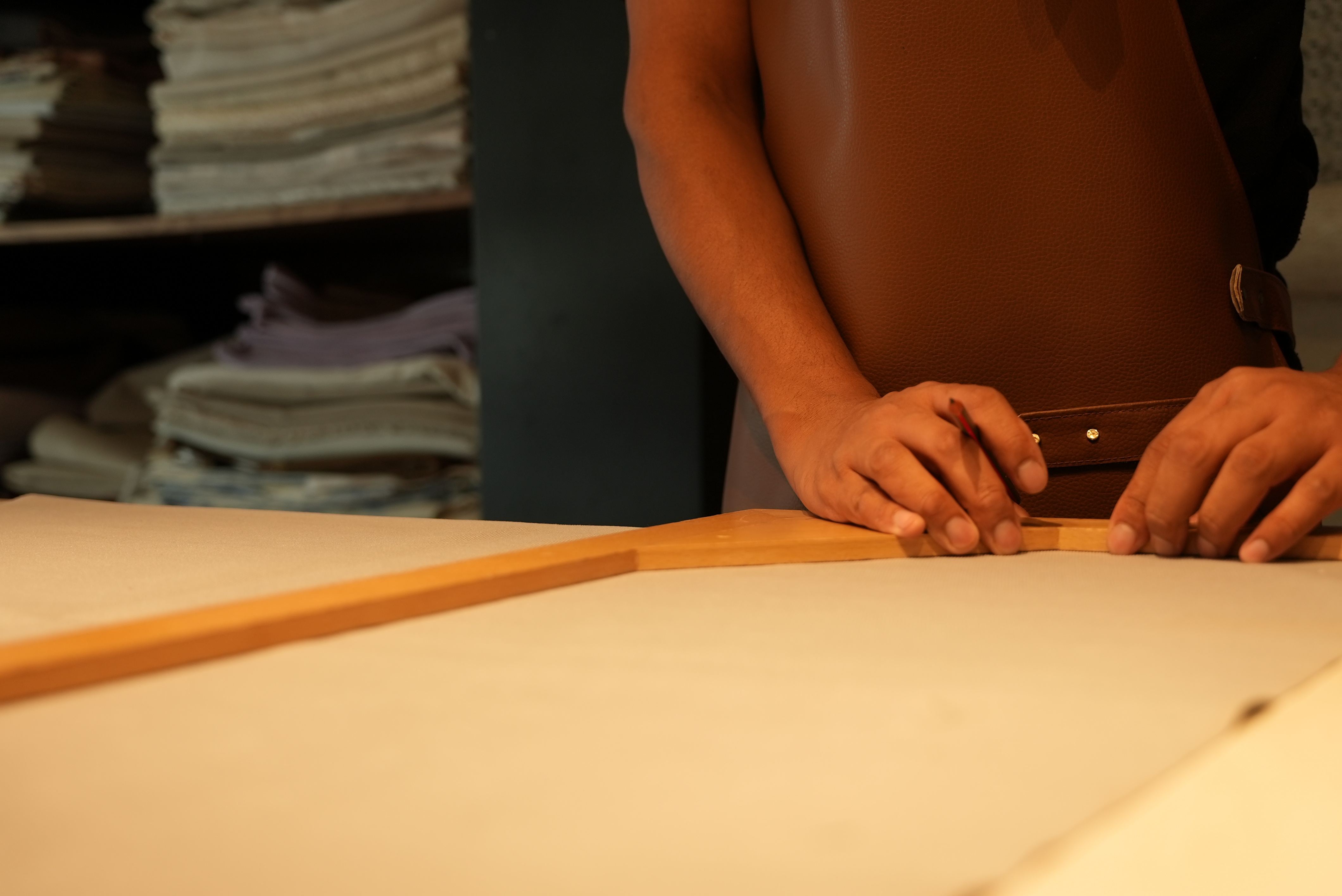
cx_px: 671
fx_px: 1865
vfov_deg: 27.0
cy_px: 448
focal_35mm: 50
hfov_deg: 39.6
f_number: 4
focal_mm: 50
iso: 400
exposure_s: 1/100
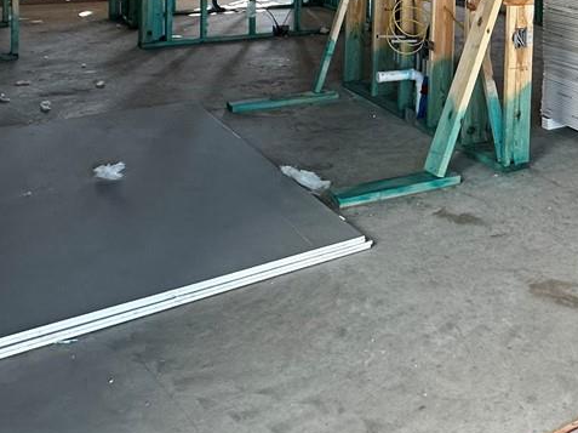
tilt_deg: -2.4
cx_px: 630
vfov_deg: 27.6
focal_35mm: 47
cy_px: -65
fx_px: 784
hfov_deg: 35.0
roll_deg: -2.1
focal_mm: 2.22
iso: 100
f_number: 2.2
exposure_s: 1/99
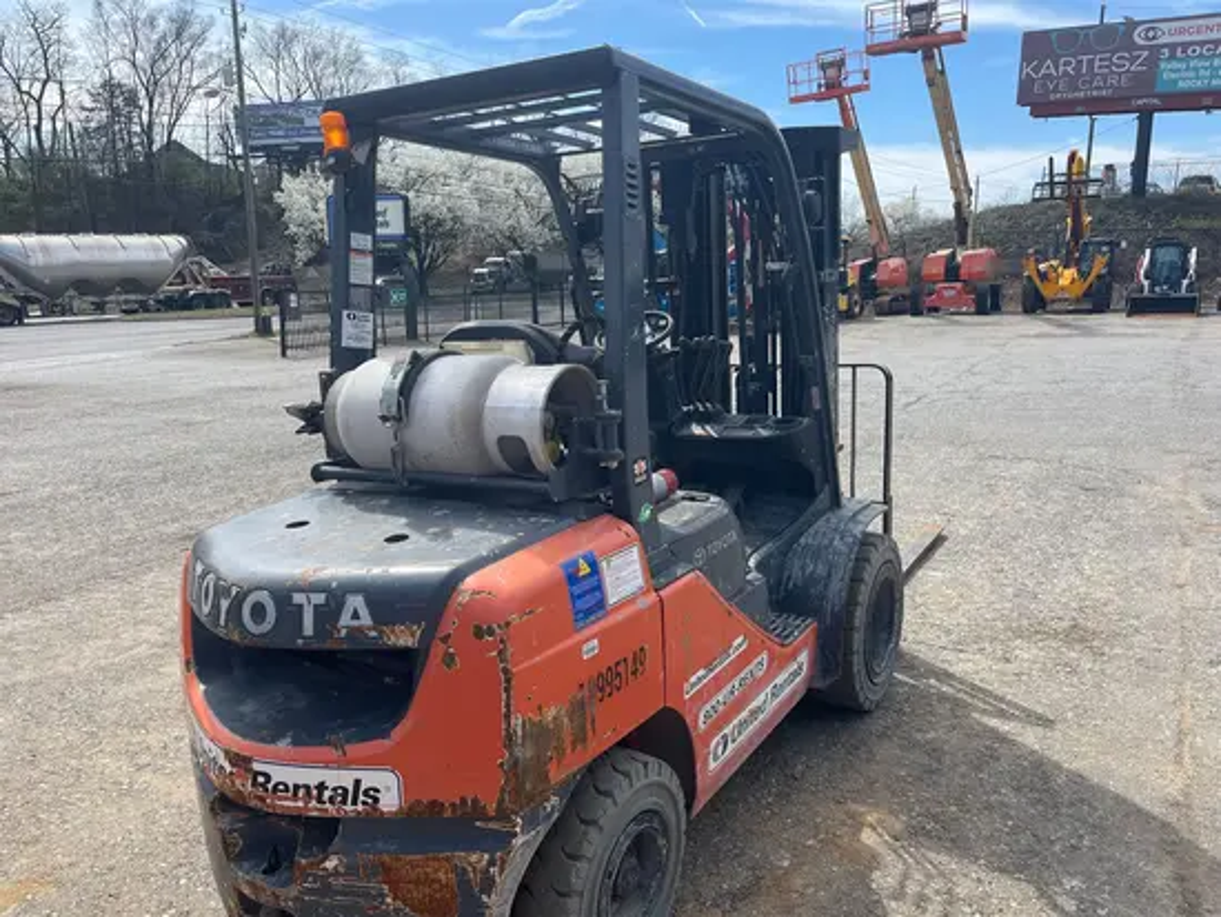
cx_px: 610
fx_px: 917
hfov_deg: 67.3
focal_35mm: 26
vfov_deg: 53.1
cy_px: 458
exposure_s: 1/1748
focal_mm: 5.1
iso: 50
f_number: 1.6
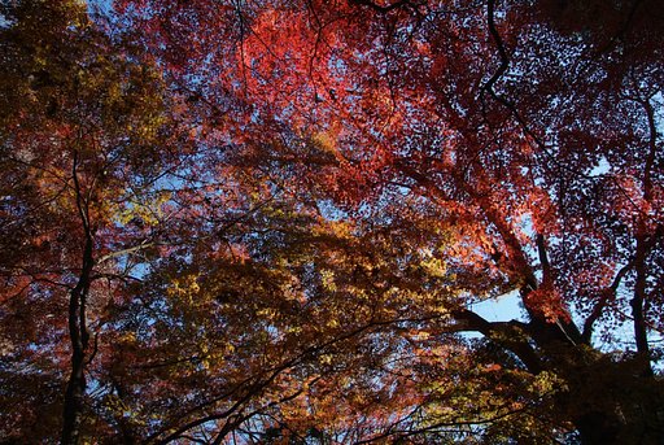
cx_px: 332
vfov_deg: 48.1
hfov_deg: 67.3
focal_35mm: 27
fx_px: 499
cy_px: 222
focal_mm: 18
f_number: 11
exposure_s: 1/60
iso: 200
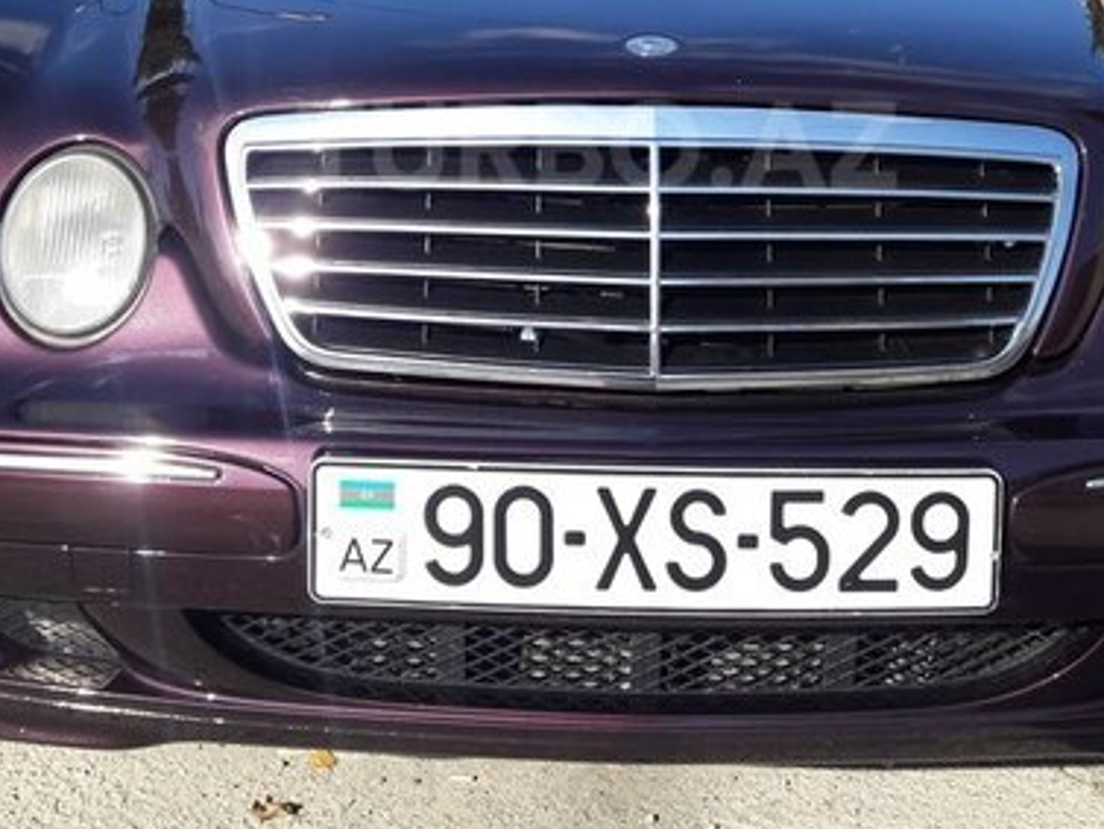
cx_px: 597
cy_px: 145
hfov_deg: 38.9
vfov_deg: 28.9
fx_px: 1563
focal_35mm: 49
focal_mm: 3.7
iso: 40
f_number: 1.9
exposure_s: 1/960
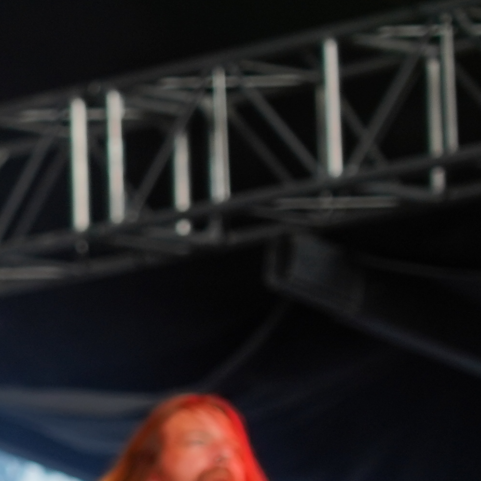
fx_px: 5628
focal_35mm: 358
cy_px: 355
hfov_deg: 4.8
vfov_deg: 4.9
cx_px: -465
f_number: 4
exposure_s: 1/125
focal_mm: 70
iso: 250
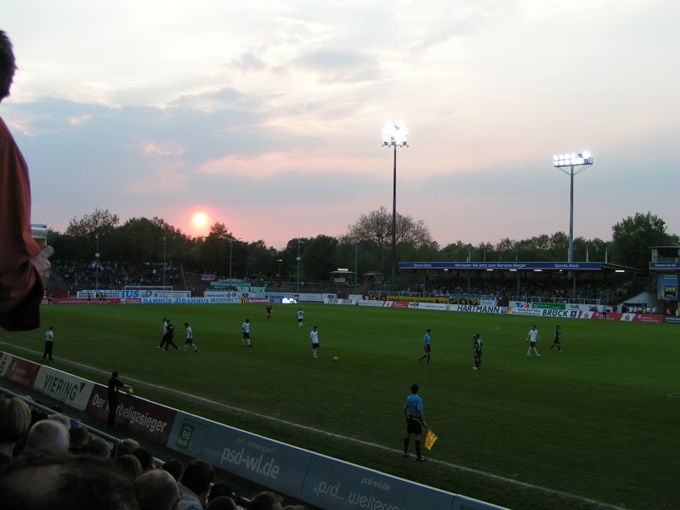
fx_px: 746
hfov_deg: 49.0
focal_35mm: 38
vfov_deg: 37.7
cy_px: 255
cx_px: 340
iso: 50
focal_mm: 5.8
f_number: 4.5
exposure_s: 1/100
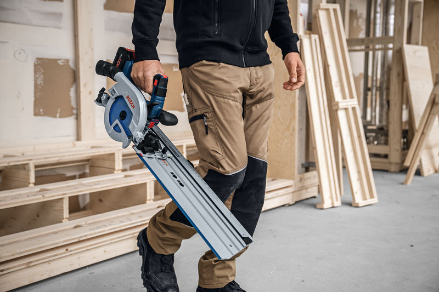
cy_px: 146
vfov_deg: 27.0
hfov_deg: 39.6
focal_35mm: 50
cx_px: 220
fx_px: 610
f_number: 4
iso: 640
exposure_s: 1/250
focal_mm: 50
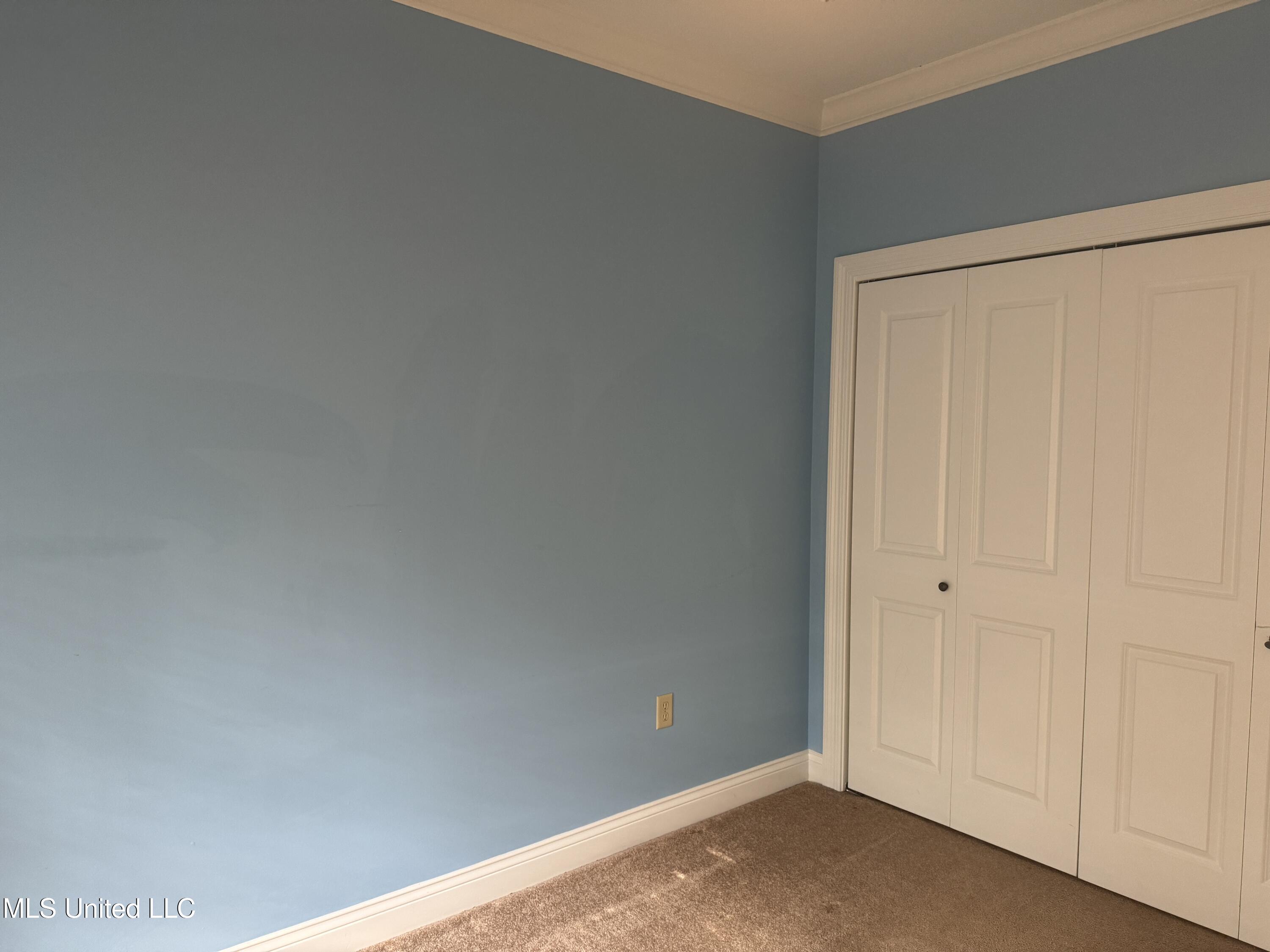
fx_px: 881
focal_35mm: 24
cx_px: 635
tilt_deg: -4.1
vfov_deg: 56.8
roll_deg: -0.3
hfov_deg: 71.6
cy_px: 476
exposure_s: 1/60
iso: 250
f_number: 1.78
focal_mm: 6.76
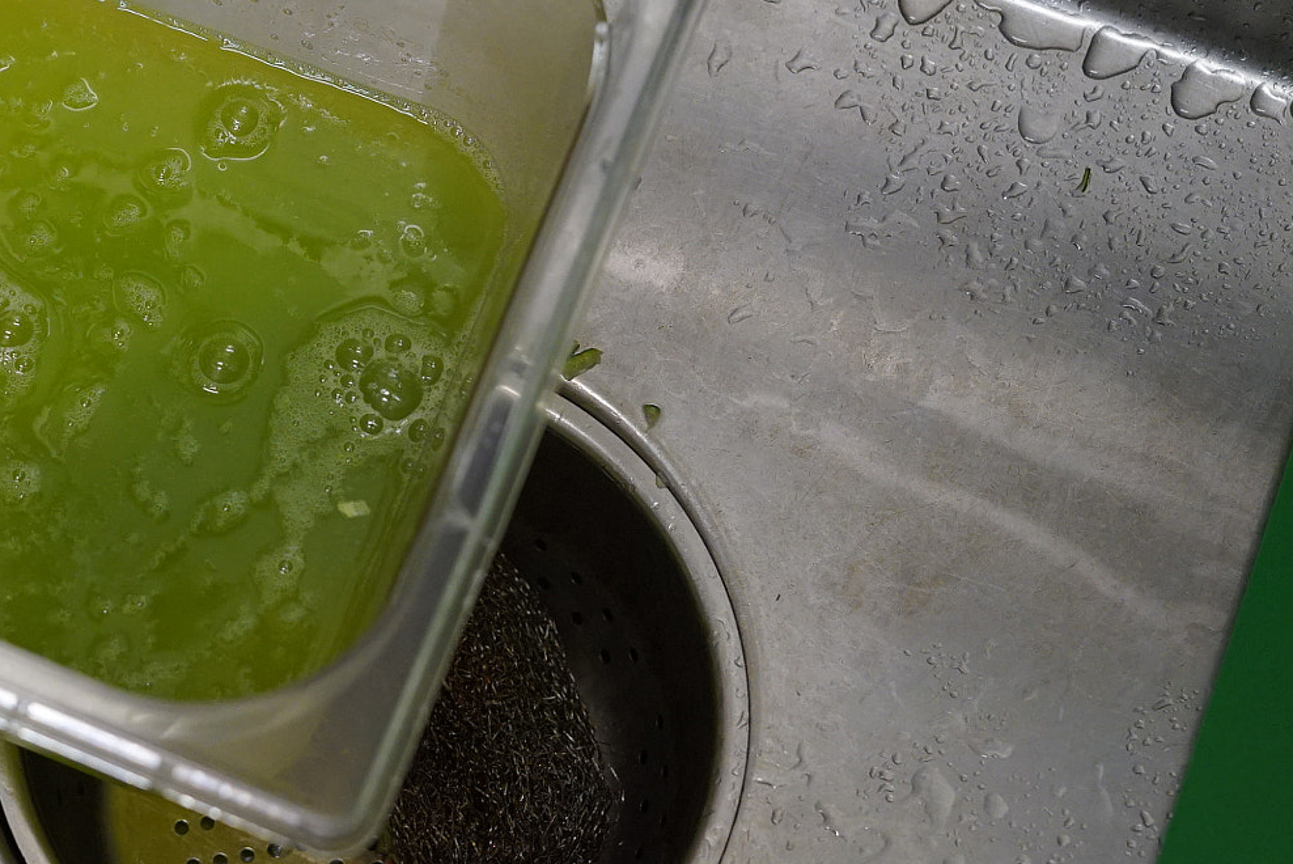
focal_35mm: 81
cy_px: 299
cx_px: 257
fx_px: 2911
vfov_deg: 16.8
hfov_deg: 24.6
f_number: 4
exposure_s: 1/160
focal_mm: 50
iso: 4000
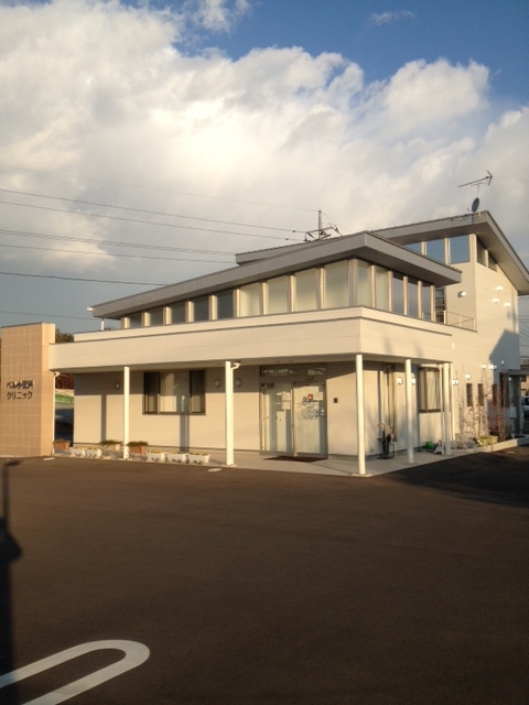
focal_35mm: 35
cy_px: 352
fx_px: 713
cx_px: 264
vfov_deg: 52.6
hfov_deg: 40.7
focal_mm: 4.28
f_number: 2.4
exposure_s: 1/1381
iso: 50
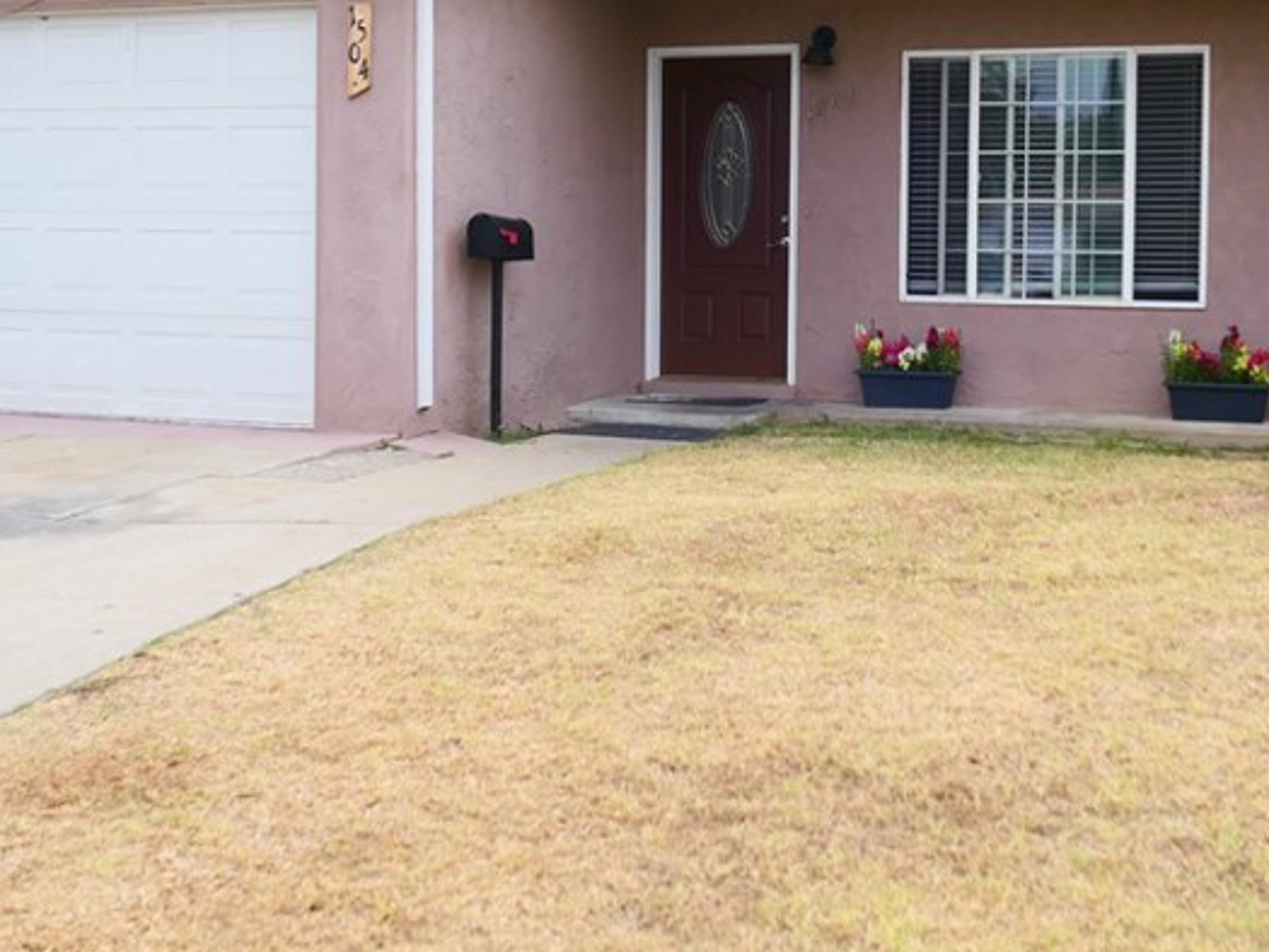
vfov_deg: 31.9
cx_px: 824
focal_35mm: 45
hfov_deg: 41.6
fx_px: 1650
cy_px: 296
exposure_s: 1/1300
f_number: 2.8
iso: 125
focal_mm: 8.8
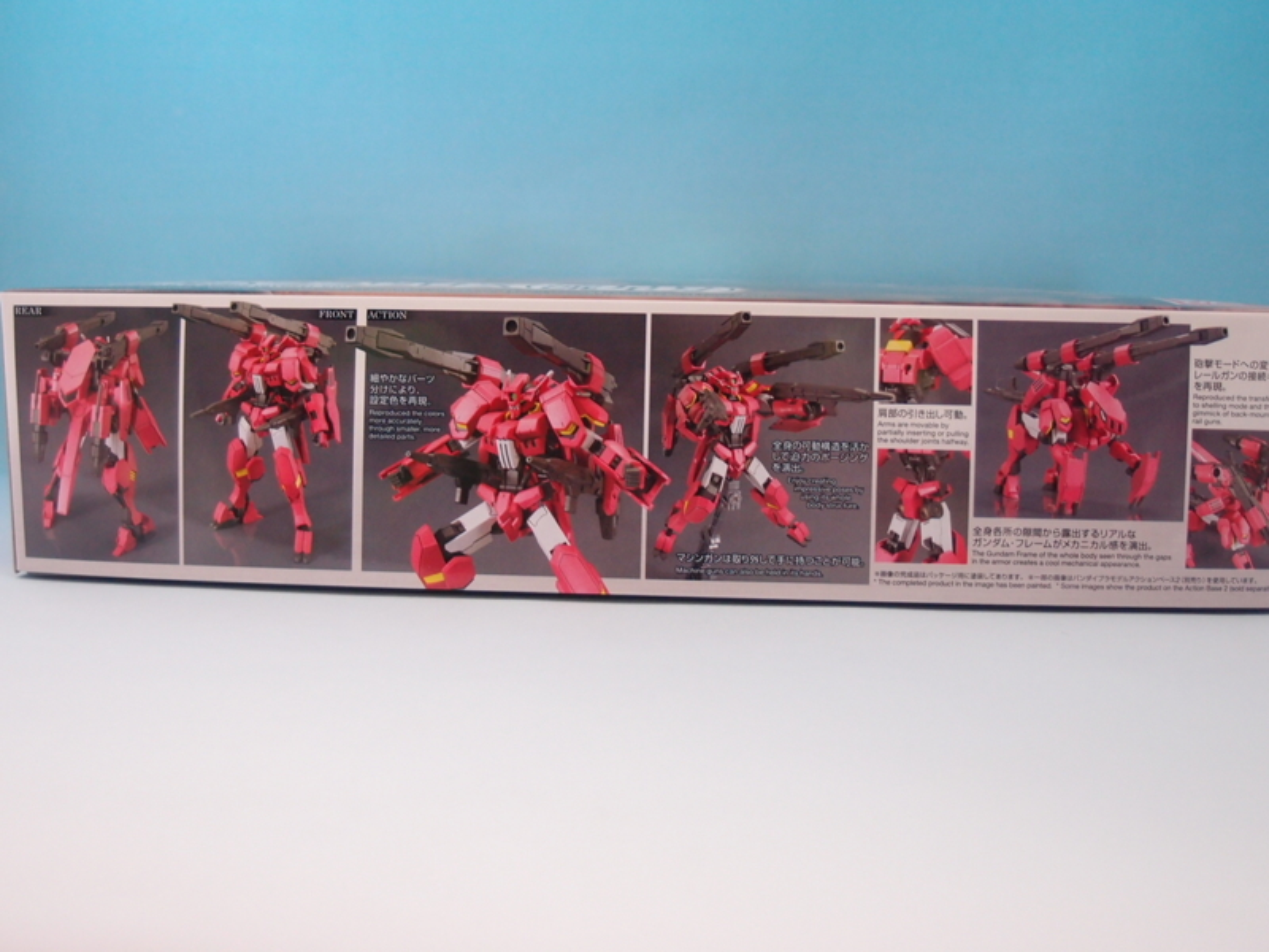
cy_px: 476
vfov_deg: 37.7
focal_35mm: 38
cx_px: 634
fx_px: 1393
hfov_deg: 49.0
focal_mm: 8.16
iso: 200
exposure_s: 1/40
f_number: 2
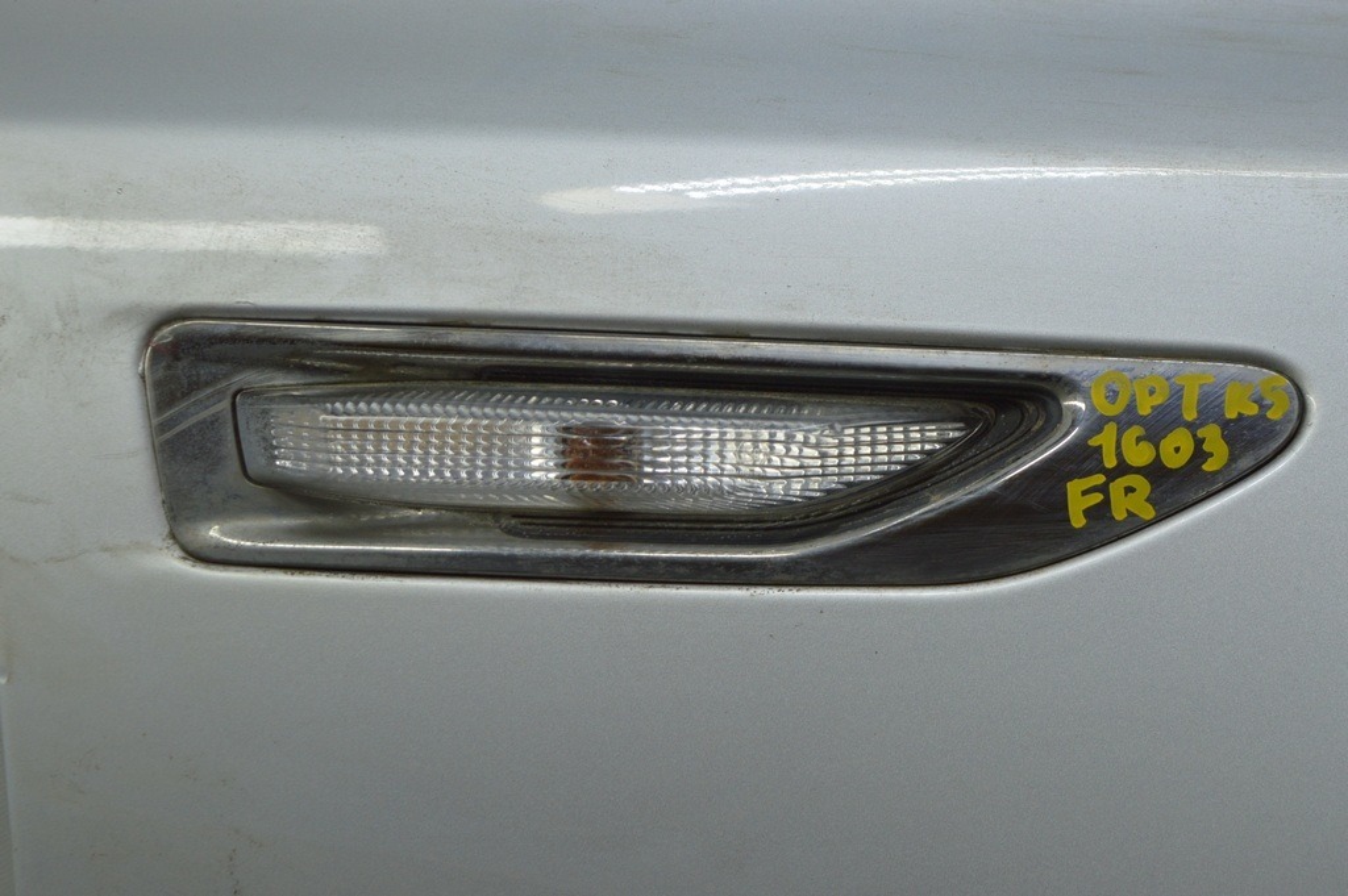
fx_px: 3087
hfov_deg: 24.6
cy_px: 448
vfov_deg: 16.5
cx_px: 674
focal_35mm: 82
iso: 400
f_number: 5.6
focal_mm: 55
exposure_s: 1/100
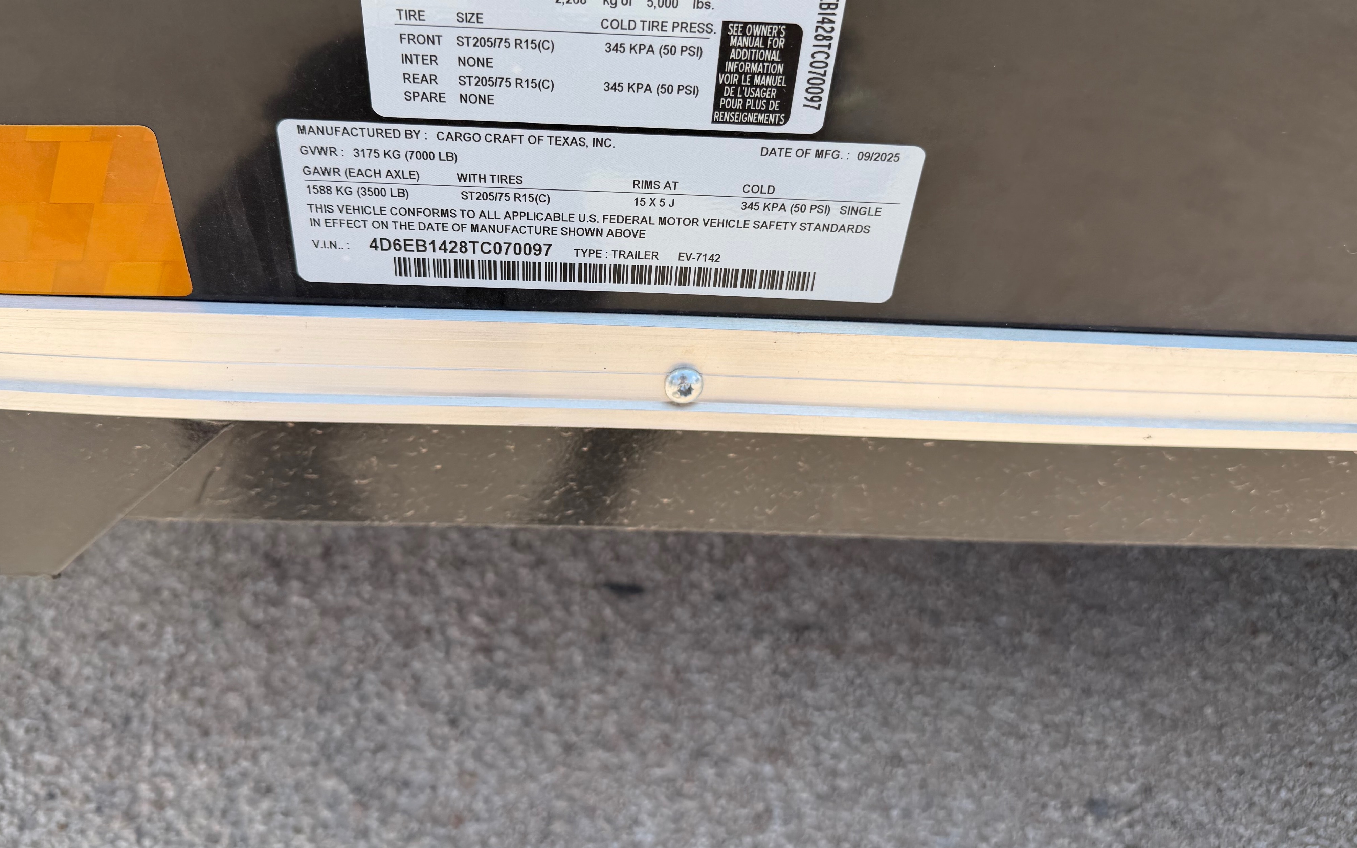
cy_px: 294
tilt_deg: -35.4
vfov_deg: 41.4
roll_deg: -0.3
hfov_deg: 62.8
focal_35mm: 30
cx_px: 630
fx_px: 1109
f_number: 1.78
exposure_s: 1/2525
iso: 80
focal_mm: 6.76
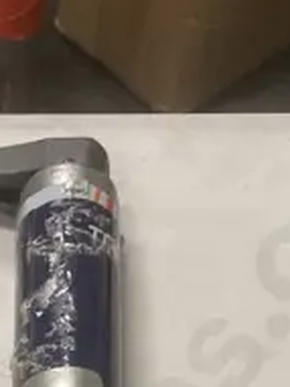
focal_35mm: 150
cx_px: -142
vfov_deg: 11.5
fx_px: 1677
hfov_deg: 9.6
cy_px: 841
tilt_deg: -61.1
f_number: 1.8
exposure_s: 1/50
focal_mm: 3.99
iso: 50
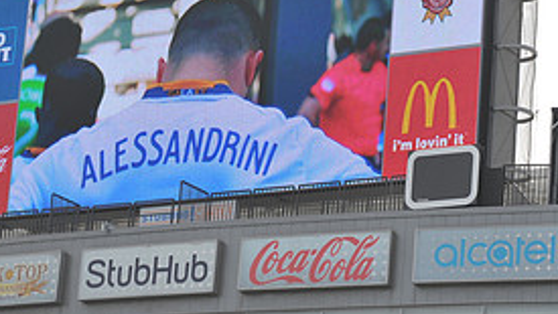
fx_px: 2813
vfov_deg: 6.4
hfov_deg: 11.3
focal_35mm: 190
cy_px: 120
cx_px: 205
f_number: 10
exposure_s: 1/400
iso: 200
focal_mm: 86
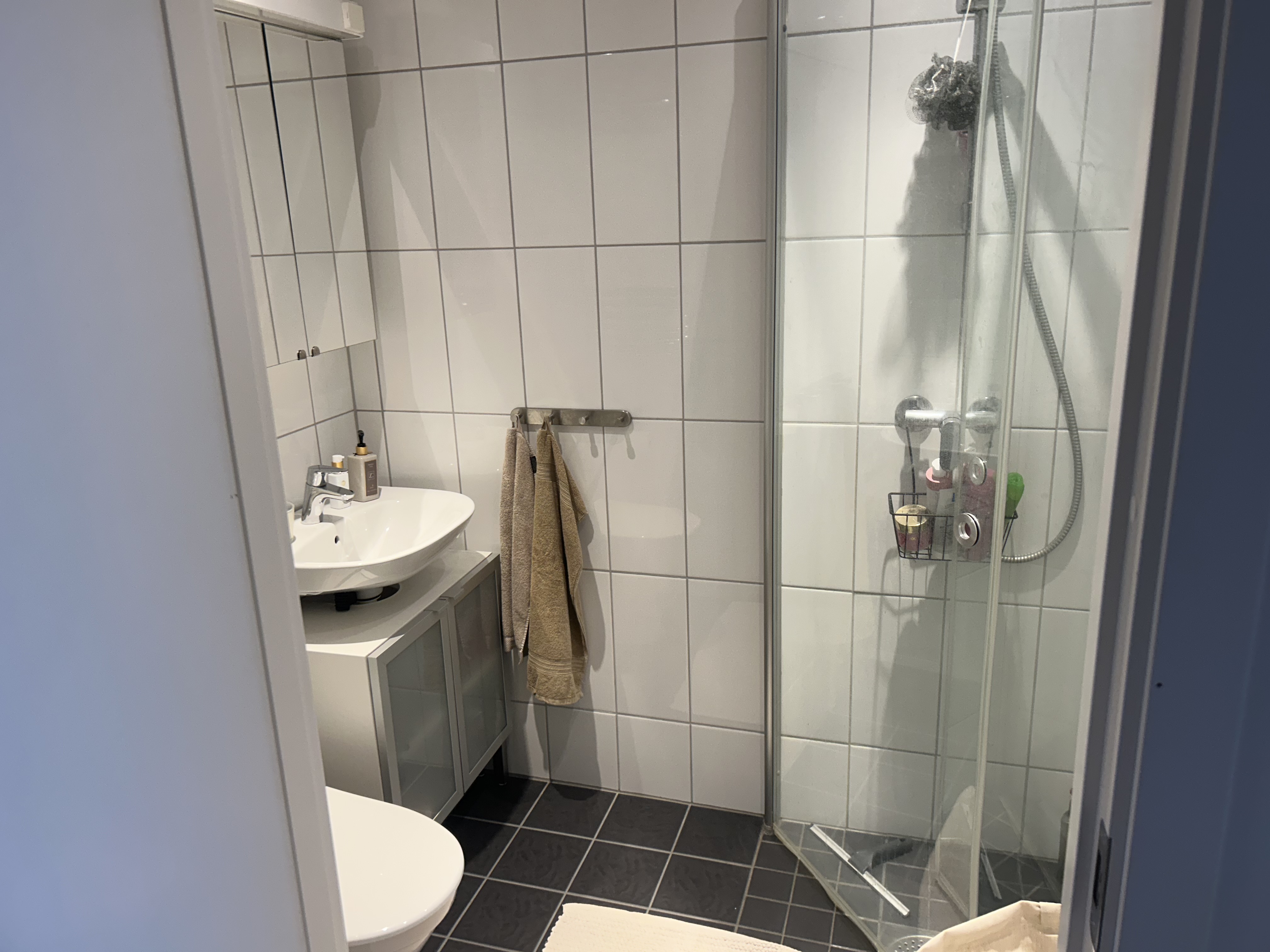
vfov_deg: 53.1
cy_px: 476
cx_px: 635
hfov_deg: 67.3
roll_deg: +2.1
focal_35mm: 26
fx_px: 954
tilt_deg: -16.2
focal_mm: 5.7
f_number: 1.5
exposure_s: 1/100
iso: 100
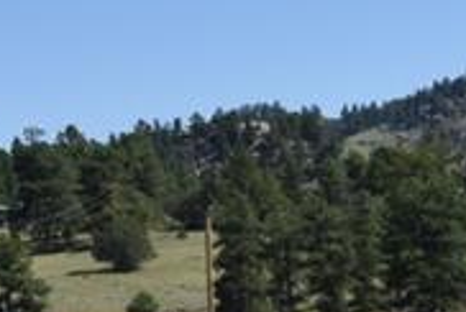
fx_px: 2619
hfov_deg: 9.4
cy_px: 435
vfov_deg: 6.7
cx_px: -533
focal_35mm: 202
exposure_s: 1/400
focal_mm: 24
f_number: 8
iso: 100
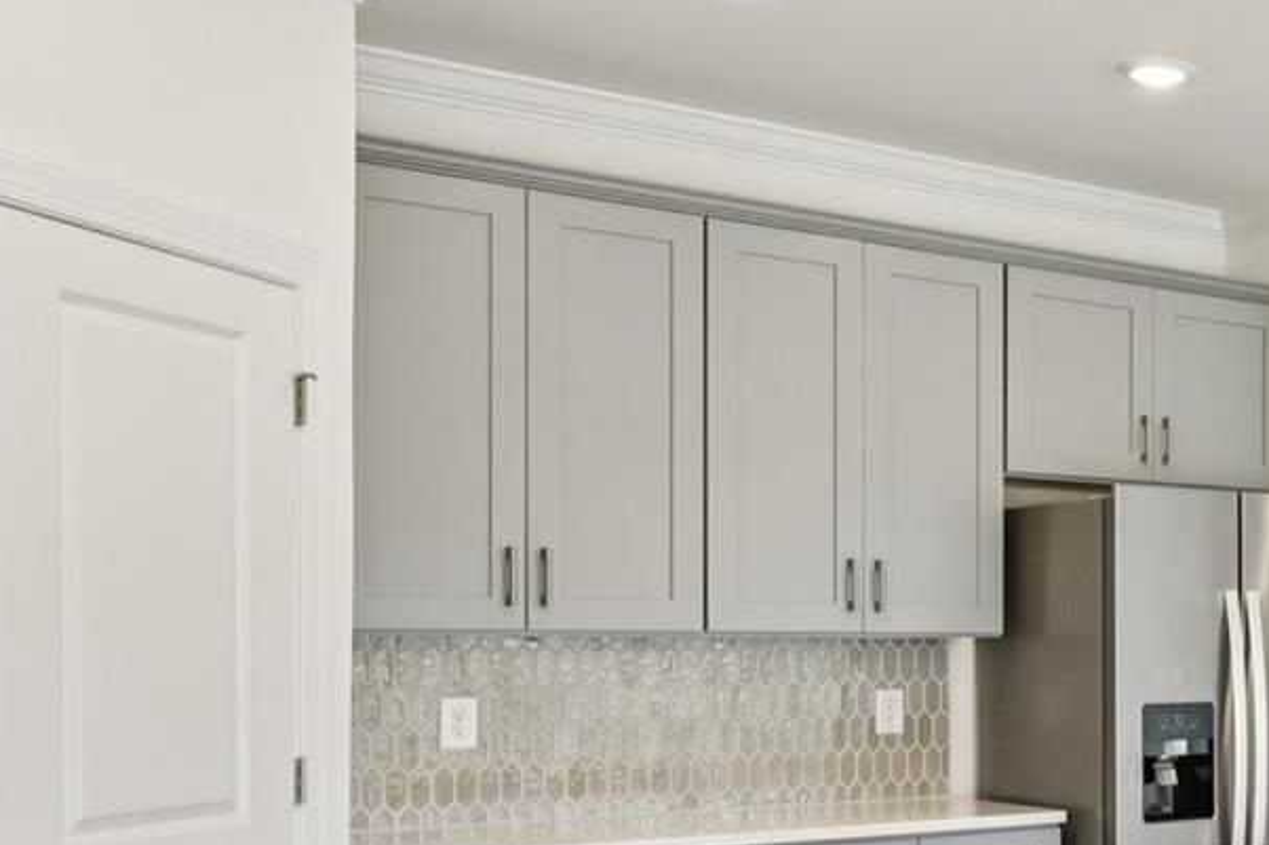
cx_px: 1465
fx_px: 1857
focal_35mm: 53
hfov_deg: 32.2
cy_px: 640
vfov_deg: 25.3
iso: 110
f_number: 8
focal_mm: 15.5
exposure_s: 1/15
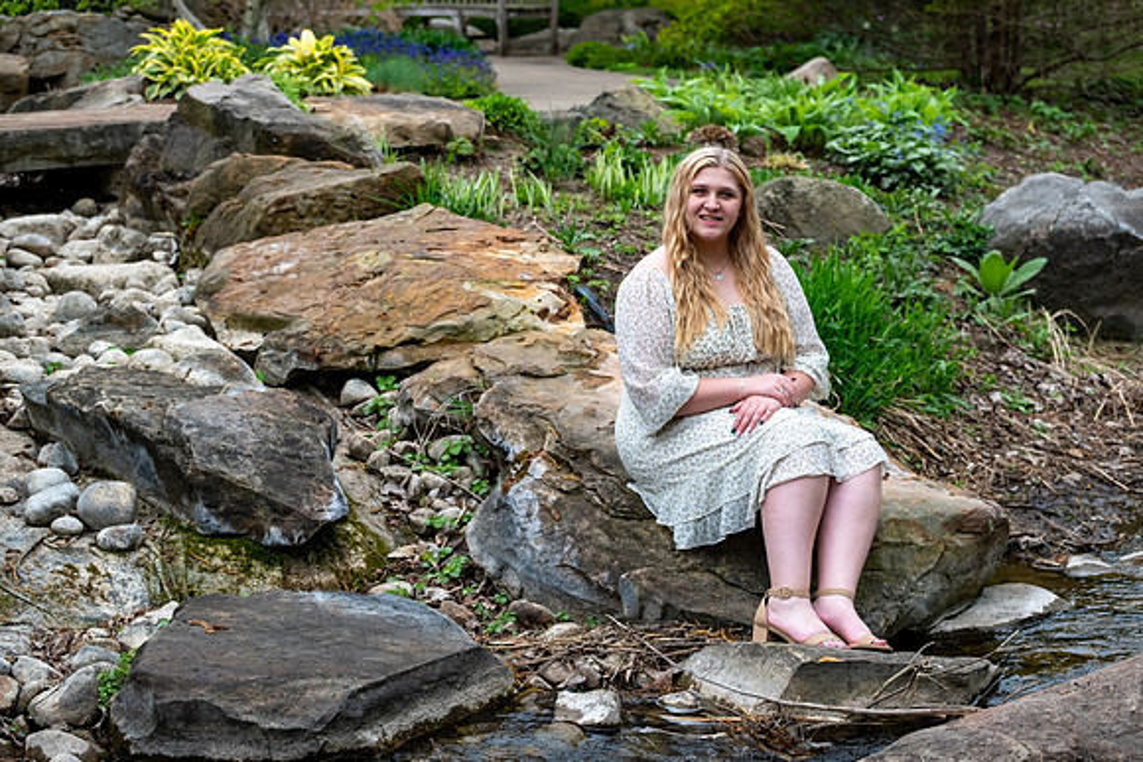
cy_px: 381
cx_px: 572
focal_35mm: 75
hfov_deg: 27.0
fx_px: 2382
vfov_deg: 18.2
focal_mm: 50
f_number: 4
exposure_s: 1/320
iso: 250
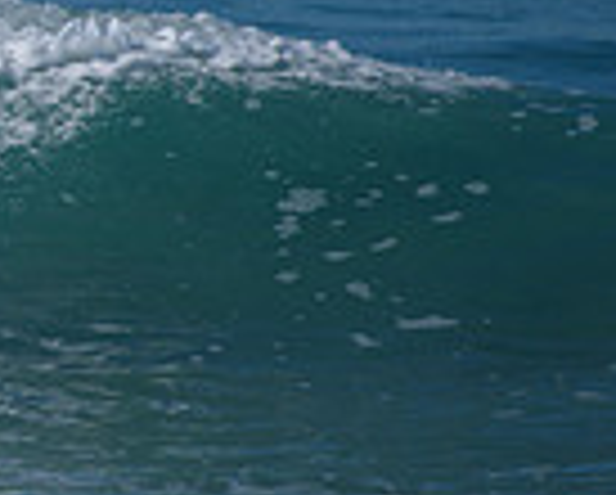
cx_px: -580
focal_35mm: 1986
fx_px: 36259
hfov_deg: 1.0
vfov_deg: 0.8
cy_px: 38
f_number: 5.6
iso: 110
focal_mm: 500
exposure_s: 1/2000
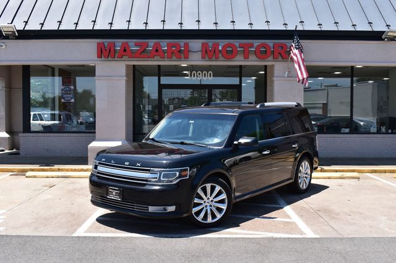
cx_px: 198
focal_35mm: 40
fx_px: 445
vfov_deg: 33.0
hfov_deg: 47.9
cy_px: 132
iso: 400
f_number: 11
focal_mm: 27
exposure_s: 1/400
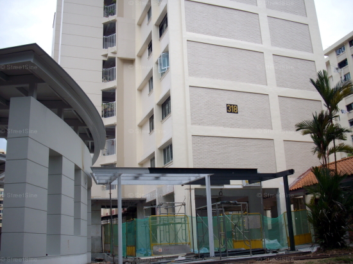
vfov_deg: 38.6
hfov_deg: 50.2
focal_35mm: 37
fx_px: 377
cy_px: 132
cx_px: 176
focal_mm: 6.2
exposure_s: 1/60
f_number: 5.6
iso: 80
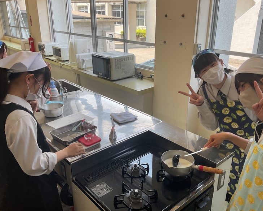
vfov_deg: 47.1
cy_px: 107
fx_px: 241
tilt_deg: -21.8
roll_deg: -0.7
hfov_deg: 57.1
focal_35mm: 31
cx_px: 139
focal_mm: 3
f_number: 1.8
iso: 16
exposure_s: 1/123
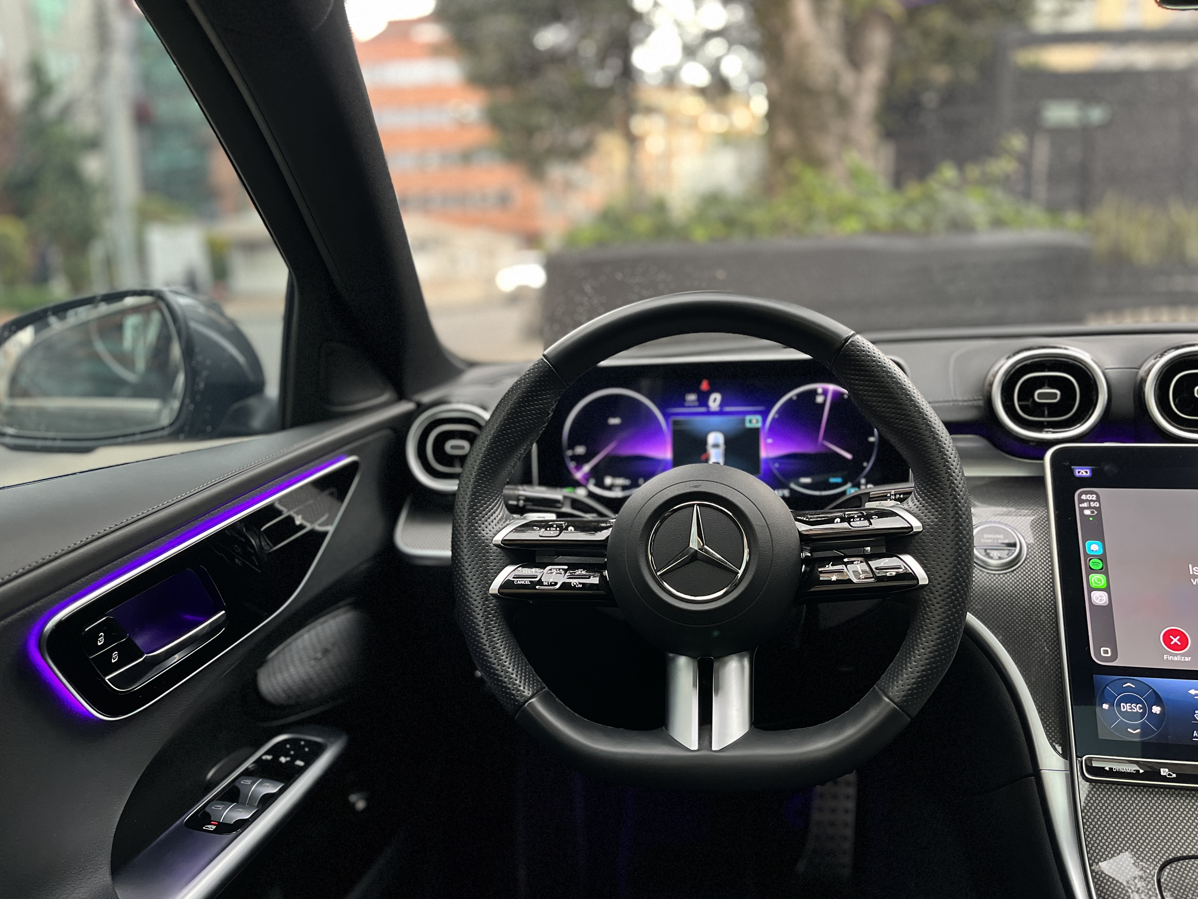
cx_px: 609
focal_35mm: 27
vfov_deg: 51.4
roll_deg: +1.0
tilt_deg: -11.0
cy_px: 455
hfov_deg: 65.3
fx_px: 934
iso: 500
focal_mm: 5.1
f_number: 1.6
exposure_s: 1/49
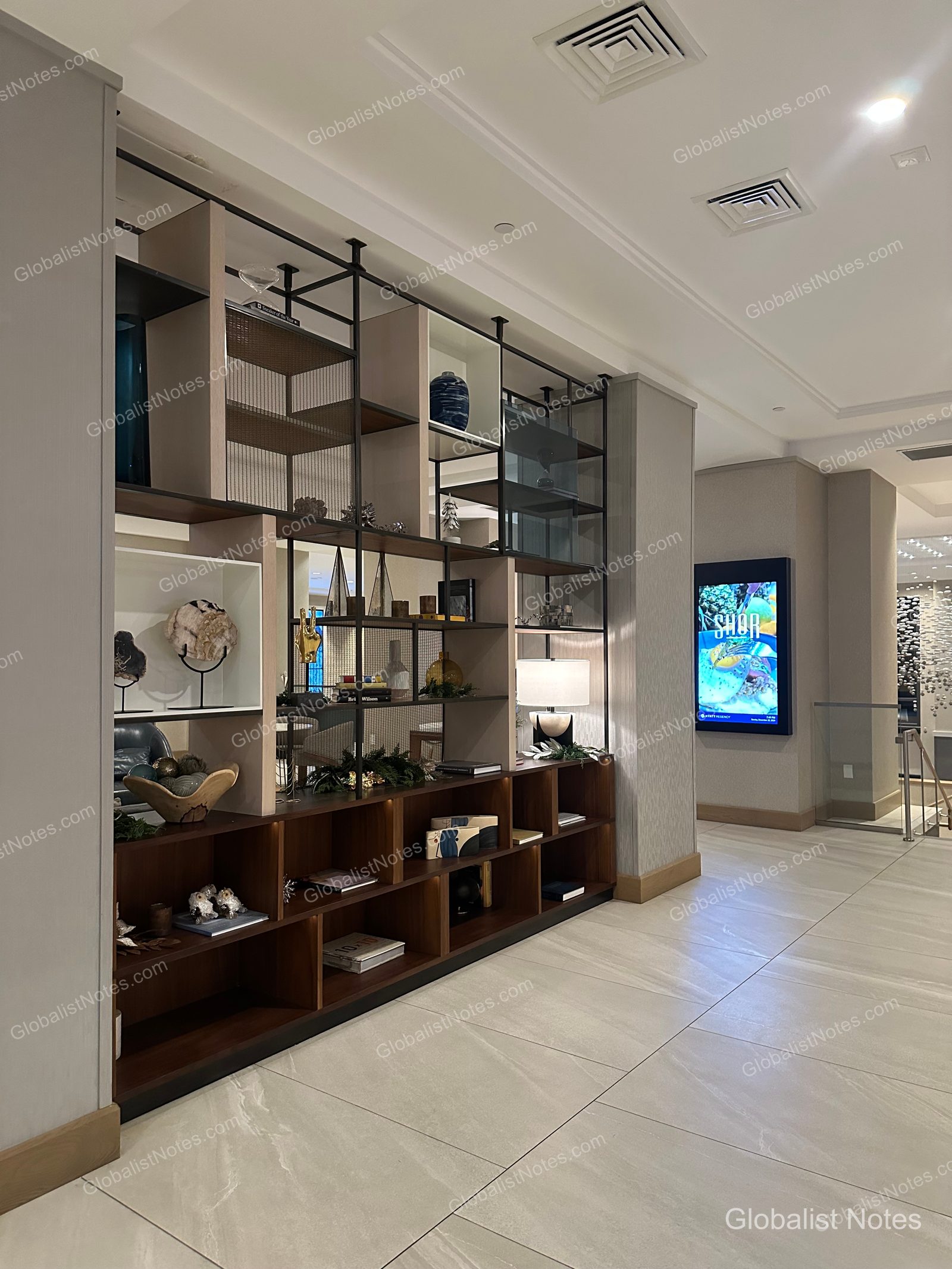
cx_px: 476
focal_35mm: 24
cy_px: 634
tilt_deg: +0.6
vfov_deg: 71.6
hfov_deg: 56.8
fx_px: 880
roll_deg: -0.3
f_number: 1.78
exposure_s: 1/60
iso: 640
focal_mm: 6.86
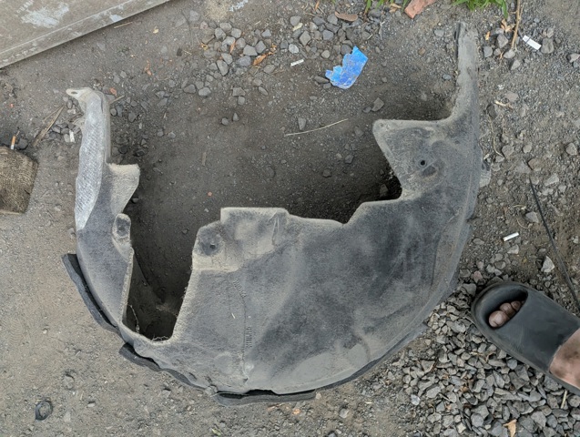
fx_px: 403
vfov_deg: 57.0
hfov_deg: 71.5
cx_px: 290
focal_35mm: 24
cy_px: 218
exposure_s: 1/88.1
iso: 1689
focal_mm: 6.81
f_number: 1.85
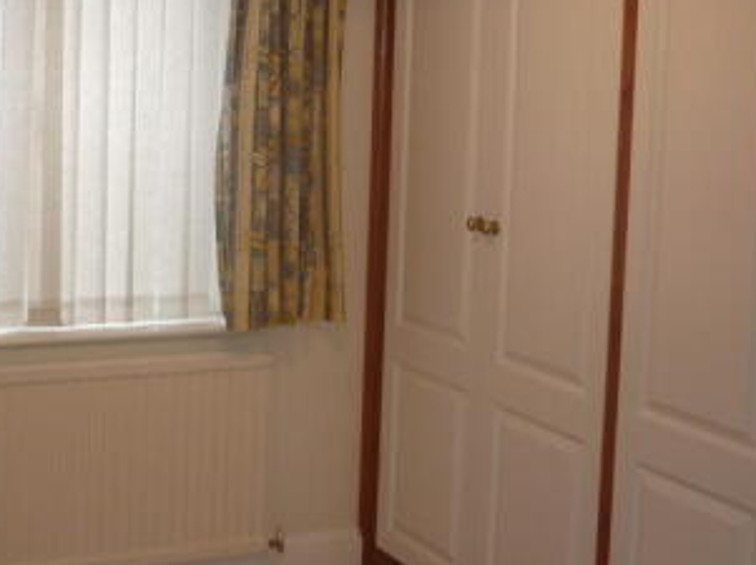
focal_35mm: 64
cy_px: 177
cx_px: 217
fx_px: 1396
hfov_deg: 29.9
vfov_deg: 22.8
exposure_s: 1/30
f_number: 2.8
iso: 100
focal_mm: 5.5
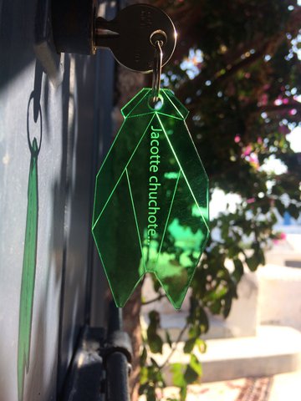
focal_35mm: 29
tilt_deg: +0.1
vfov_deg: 61.7
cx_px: 150
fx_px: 336
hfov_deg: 48.2
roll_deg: -0.5
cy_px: 200
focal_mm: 4.15
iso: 32
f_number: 2.2
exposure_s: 1/526
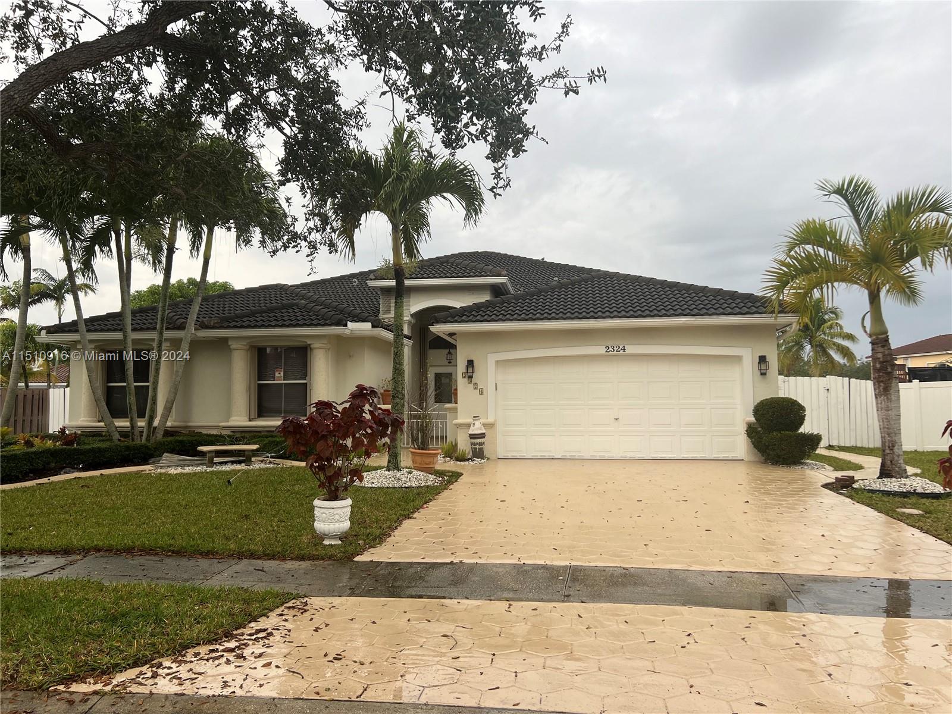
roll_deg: +0.9
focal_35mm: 26
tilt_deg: +5.2
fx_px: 715
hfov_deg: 67.3
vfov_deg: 53.1
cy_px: 357
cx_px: 476
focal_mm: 5.7
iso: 50
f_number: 1.5
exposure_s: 1/404
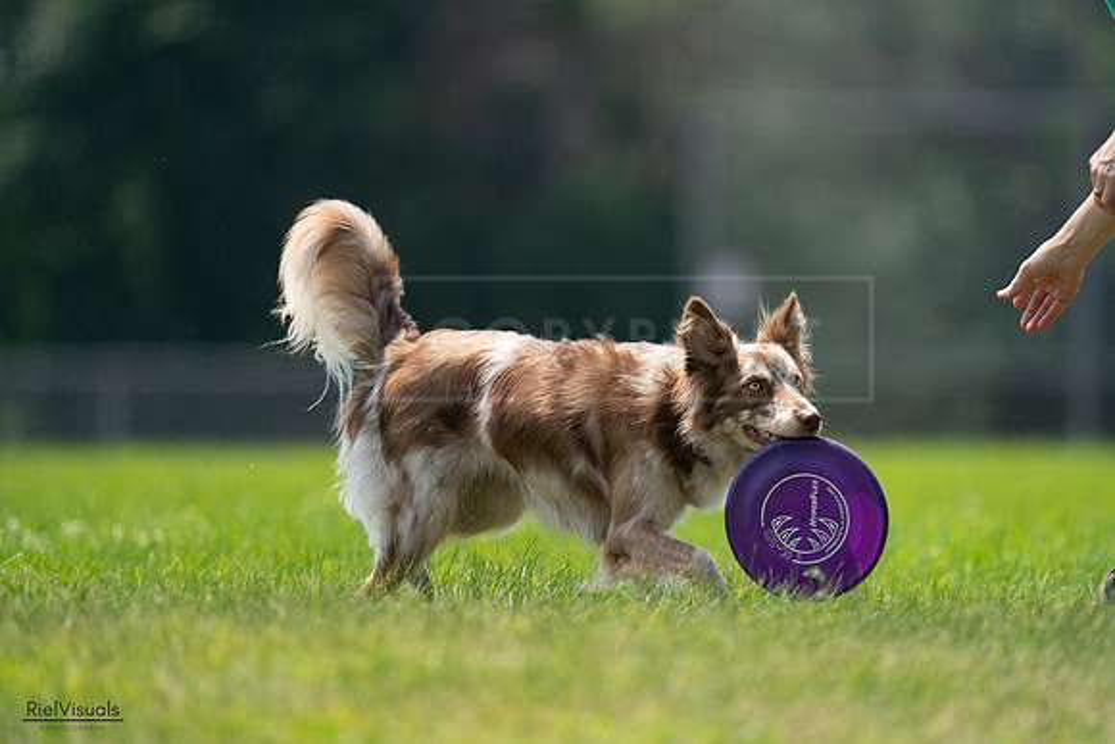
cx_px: 558
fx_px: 18587
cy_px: 372
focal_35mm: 600
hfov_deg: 3.4
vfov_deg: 2.3
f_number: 6.3
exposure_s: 1/4000
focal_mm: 600
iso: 1600
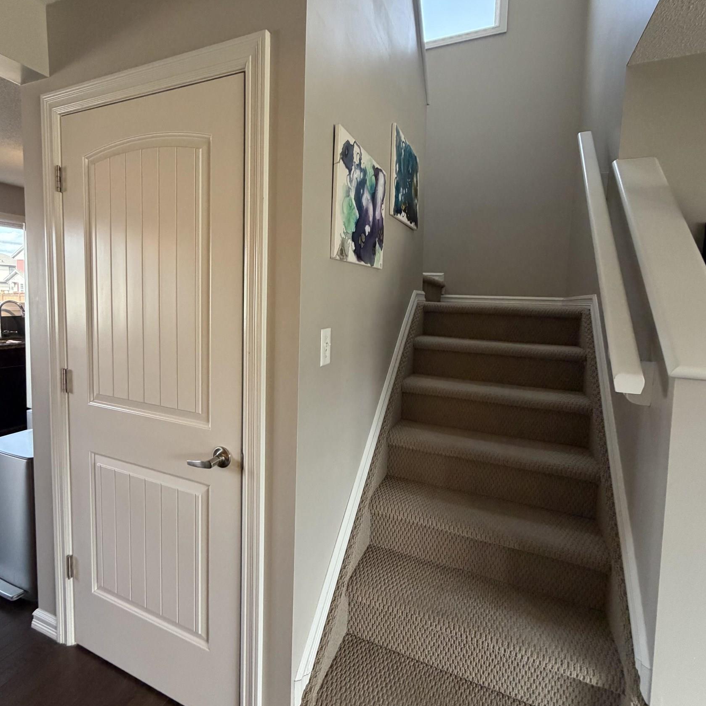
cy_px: 328
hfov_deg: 84.0
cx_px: 350
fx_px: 392
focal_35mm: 17
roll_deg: -2.8
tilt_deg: -2.8
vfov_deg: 83.8
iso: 320
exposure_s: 1/121
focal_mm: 2.22
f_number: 2.2
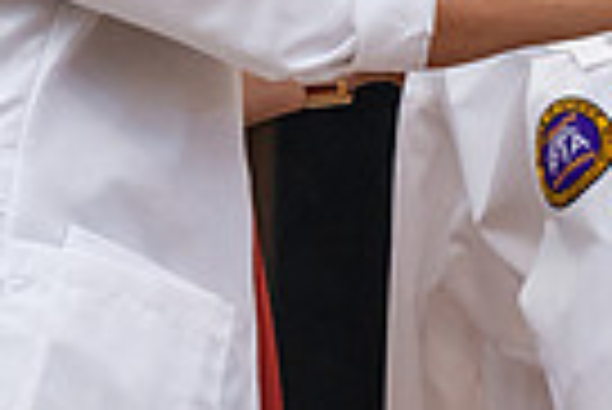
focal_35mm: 555
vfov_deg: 2.5
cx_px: 621
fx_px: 9445
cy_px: 228
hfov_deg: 3.7
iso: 1600
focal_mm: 130
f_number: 3.5
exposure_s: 1/200
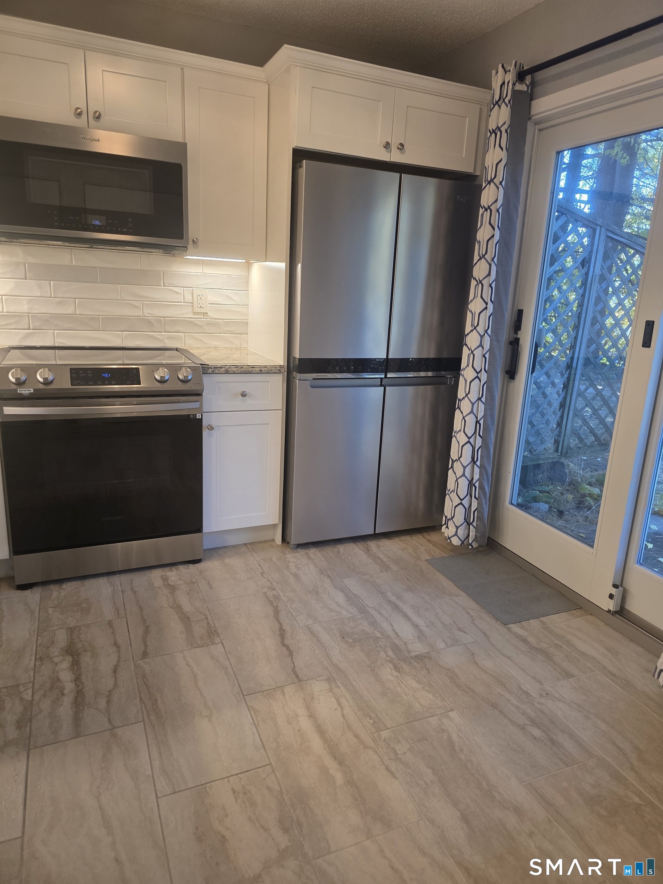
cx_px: 332
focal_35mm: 23
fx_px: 587
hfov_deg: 58.9
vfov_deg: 73.9
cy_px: 442
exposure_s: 1/120
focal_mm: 6.3
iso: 200
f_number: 1.7
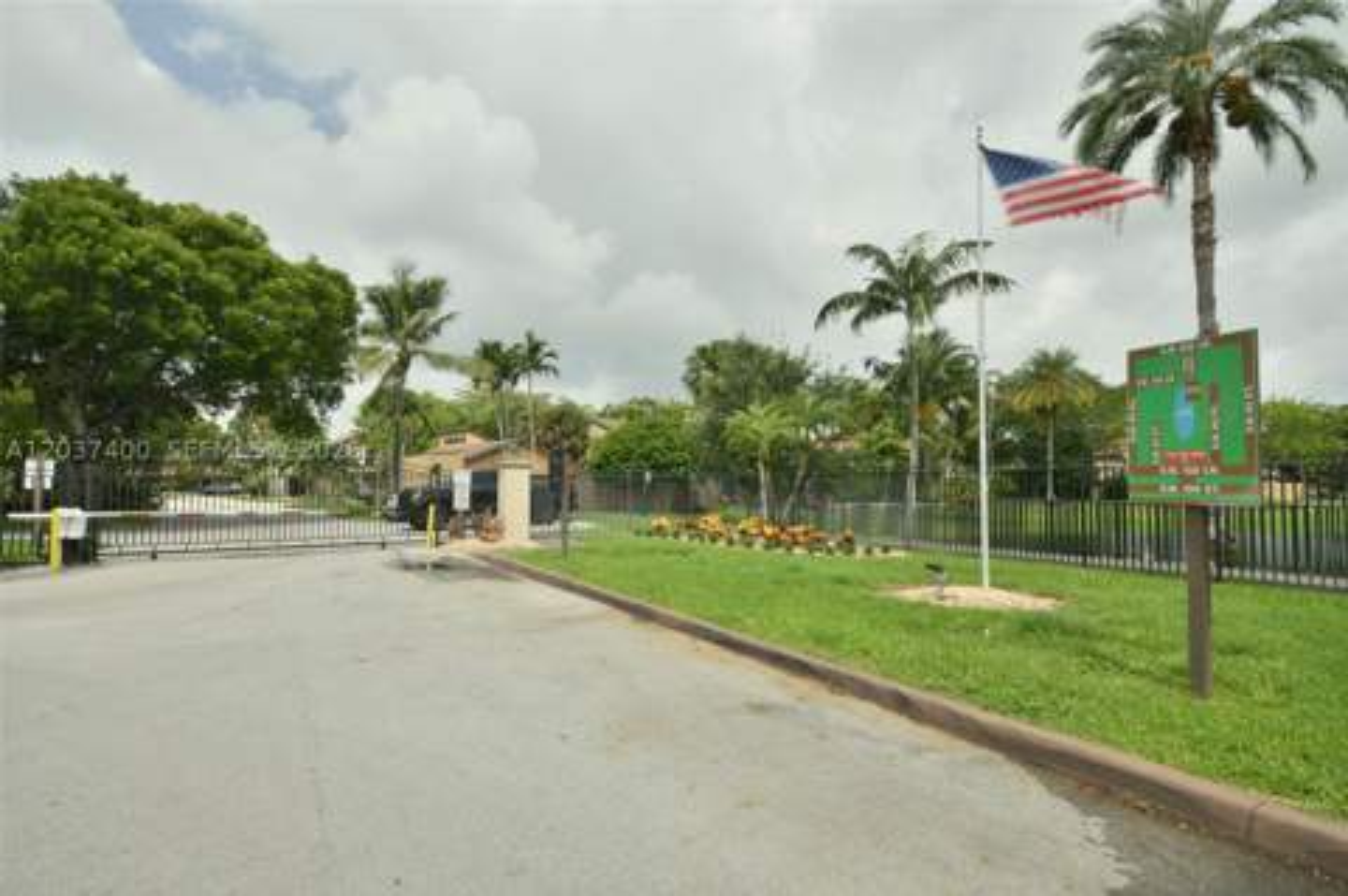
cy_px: 448
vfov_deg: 67.3
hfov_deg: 90.1
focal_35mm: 18
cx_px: 674
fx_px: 673
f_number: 9
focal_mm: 12
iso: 100
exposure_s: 1/320
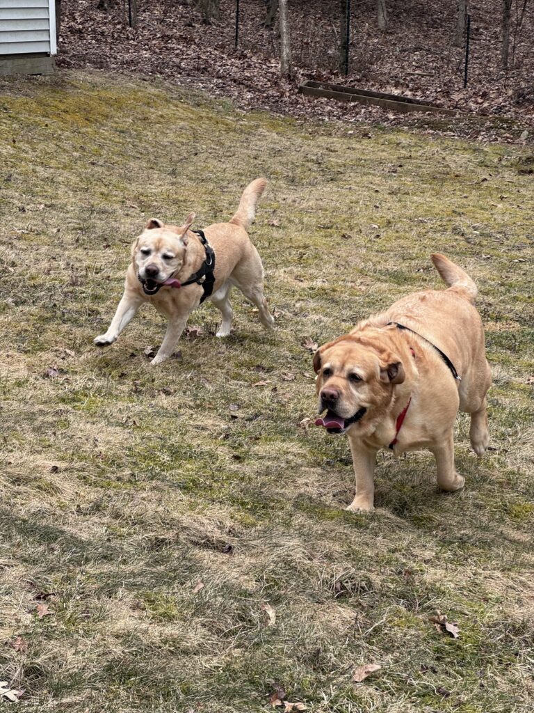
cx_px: 267
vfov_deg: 25.3
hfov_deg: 19.1
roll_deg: +1.0
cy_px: 356
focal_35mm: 77
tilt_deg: -19.8
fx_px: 1584
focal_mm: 9
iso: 25
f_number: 2.8
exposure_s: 1/321
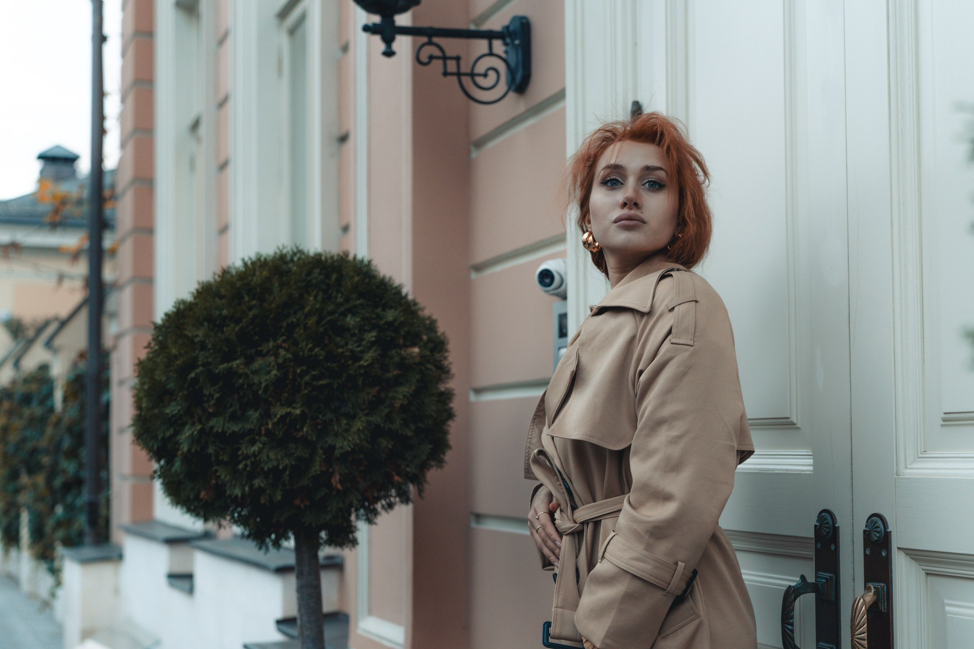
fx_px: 1398
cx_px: 534
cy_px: 390
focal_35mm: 52
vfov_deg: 26.1
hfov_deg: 38.4
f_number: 2.8
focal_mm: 42
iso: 800
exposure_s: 1/320
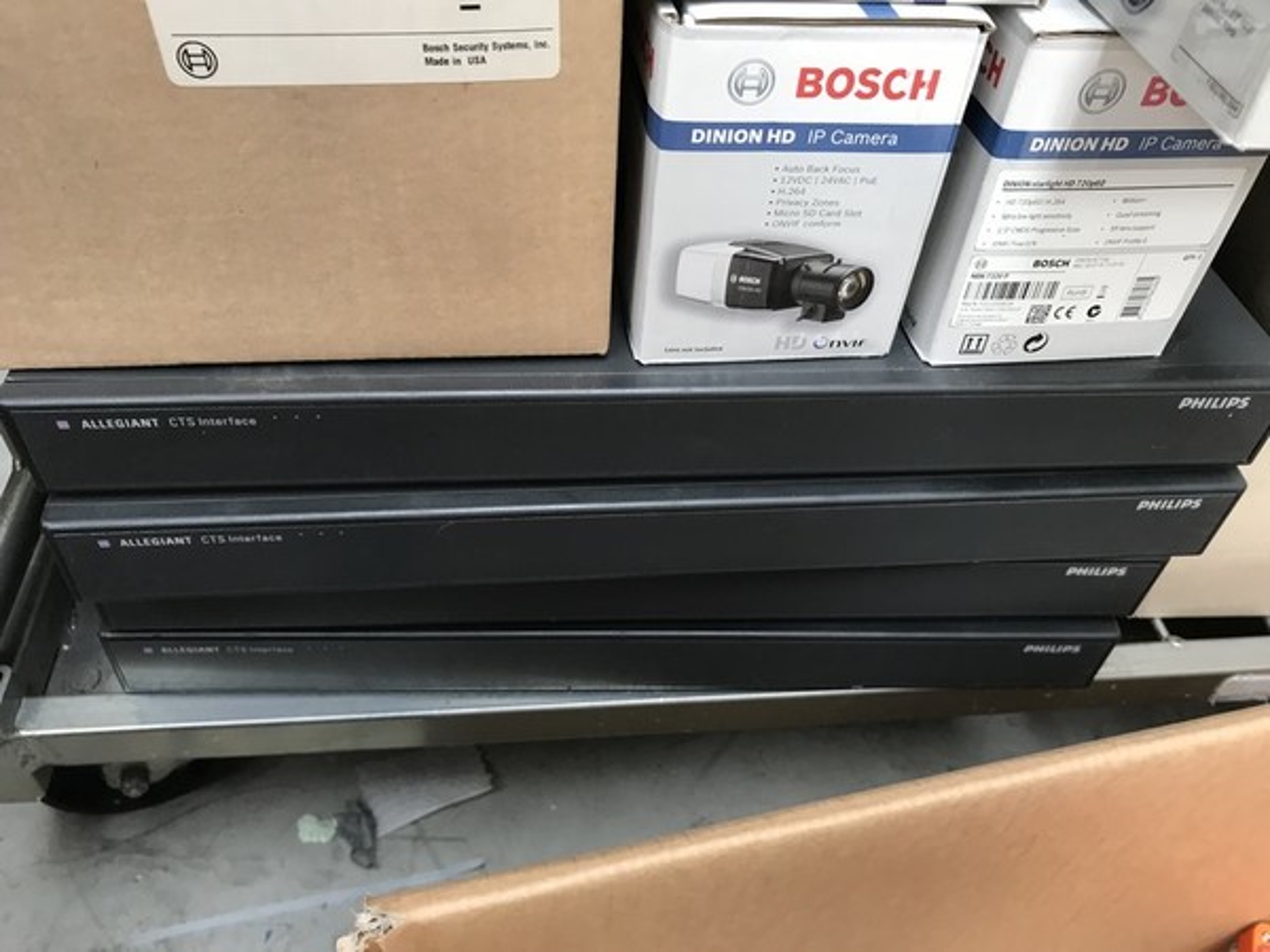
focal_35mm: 28
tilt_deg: -45.8
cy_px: 476
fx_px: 1027
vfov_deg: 49.7
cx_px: 635
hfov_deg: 63.4
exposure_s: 1/33
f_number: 1.8
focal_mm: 3.99
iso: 25
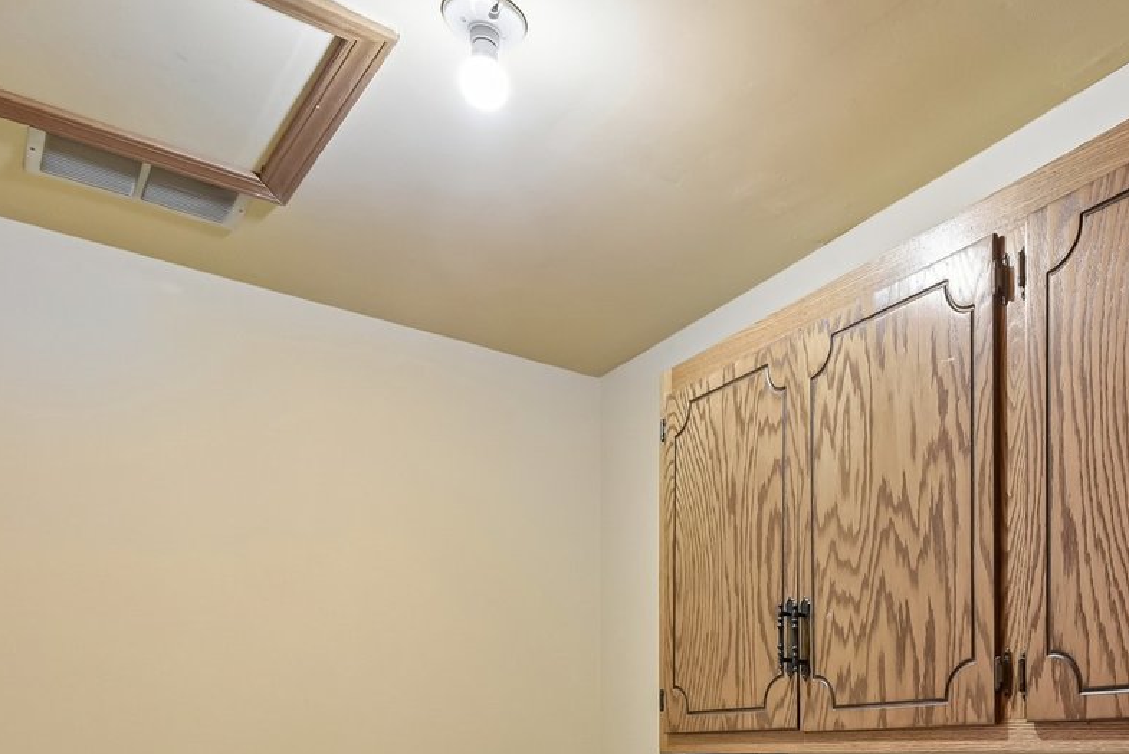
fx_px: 1068
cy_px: 774
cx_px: 790
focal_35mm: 34
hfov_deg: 54.1
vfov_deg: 34.9
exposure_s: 1/4
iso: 500
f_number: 8
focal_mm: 11
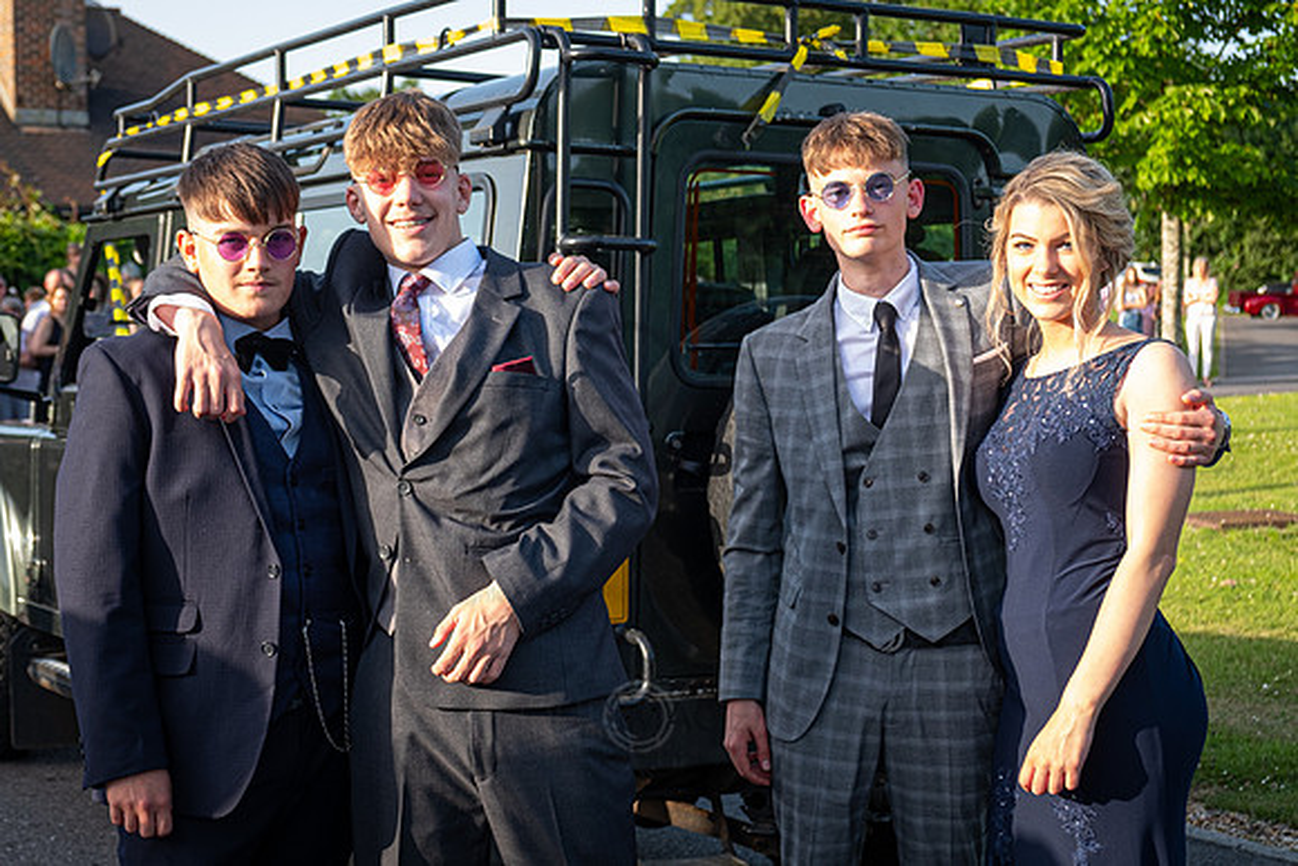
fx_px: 2166
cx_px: 556
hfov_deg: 33.3
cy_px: 444
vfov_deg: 22.6
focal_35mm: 60
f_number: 3.6
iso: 100
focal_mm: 31.5
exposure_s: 1/250
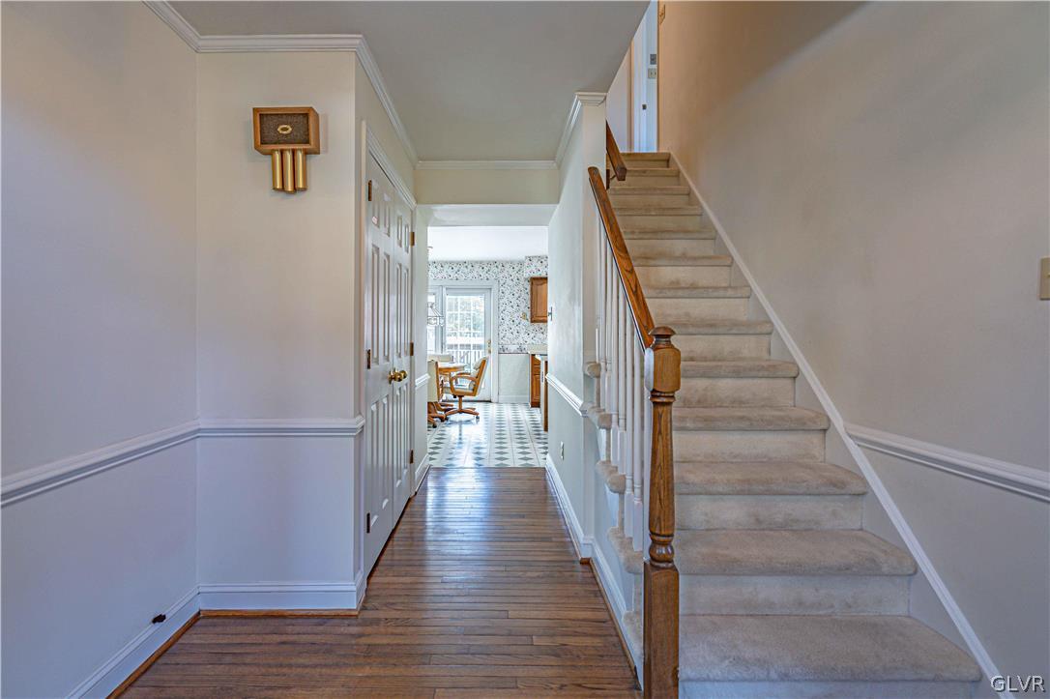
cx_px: 525
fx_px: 466
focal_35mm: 16
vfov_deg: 73.7
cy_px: 350
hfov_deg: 96.8
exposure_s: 1/400
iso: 640
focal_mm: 16
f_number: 5
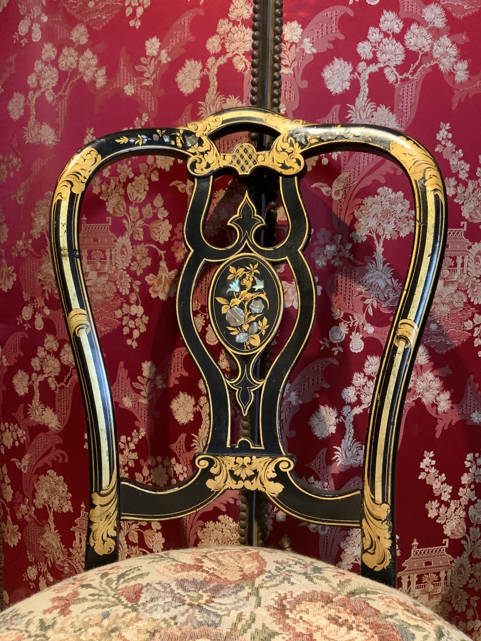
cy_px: 320
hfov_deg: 48.2
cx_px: 240
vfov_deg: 61.7
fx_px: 537
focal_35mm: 29
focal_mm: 3
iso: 250
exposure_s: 1/50
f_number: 1.8
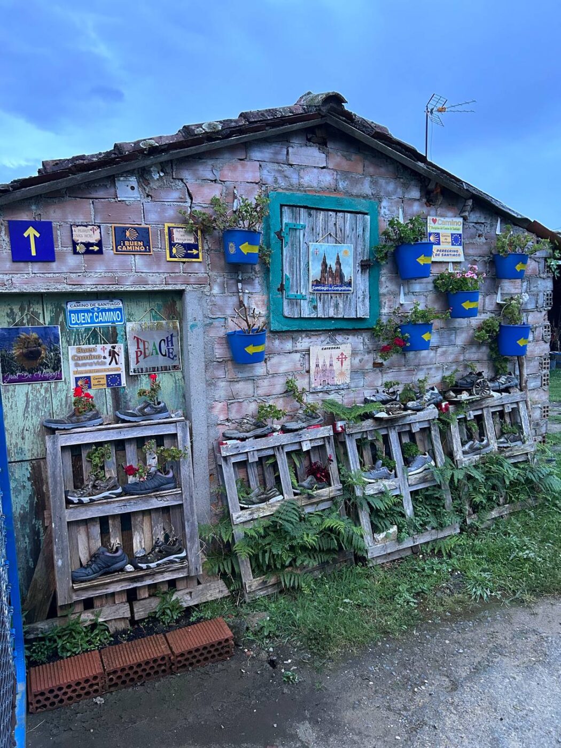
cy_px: 374
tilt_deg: -7.0
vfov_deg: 67.3
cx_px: 280
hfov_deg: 53.1
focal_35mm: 26
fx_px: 562
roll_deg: +1.8
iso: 400
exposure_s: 1/50
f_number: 1.5
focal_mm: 5.7
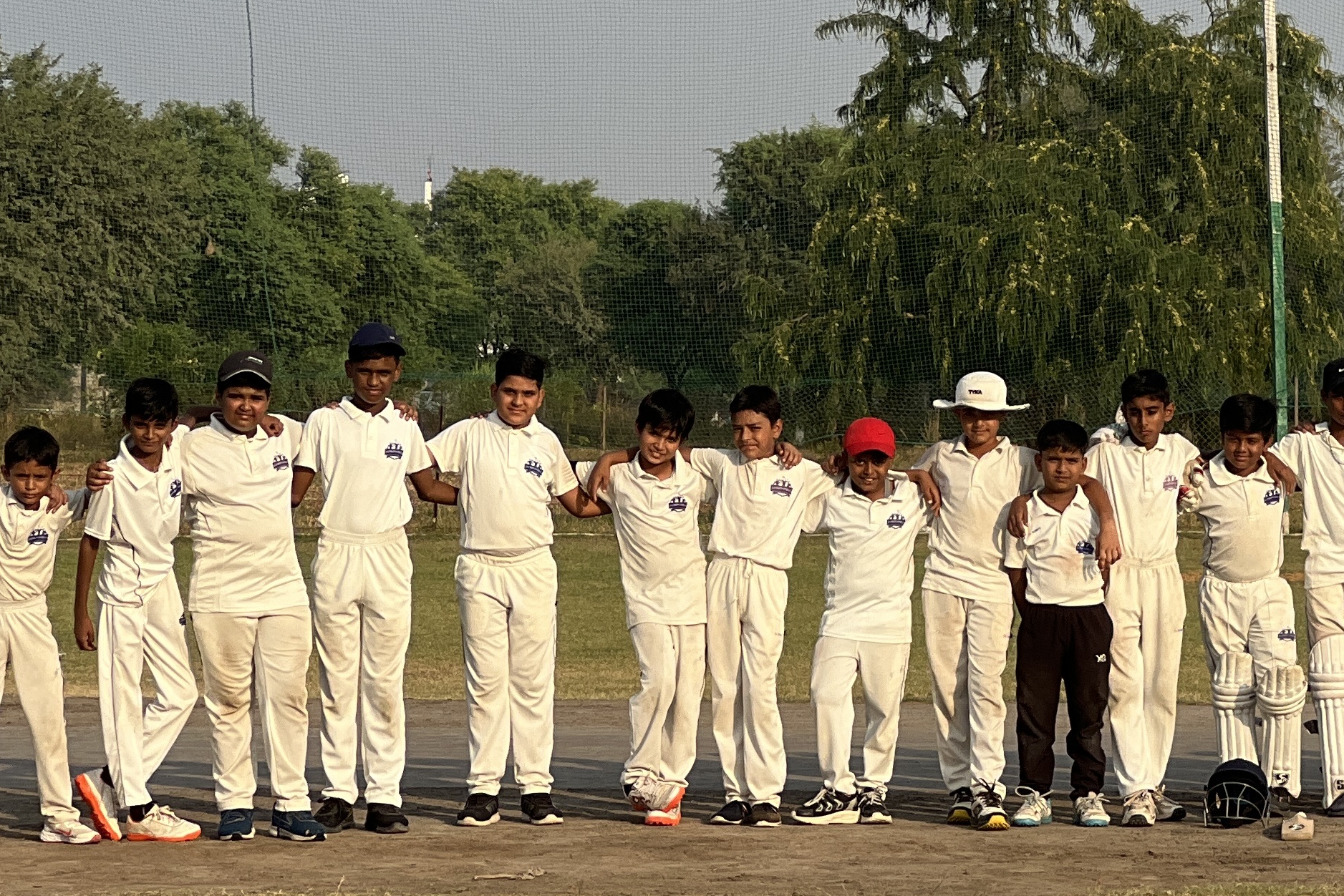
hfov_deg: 11.9
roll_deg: +0.5
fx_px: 6422
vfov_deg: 8.0
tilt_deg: +1.6
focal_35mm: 172
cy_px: 332
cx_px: 1118
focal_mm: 9
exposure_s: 1/690
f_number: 2.8
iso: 32
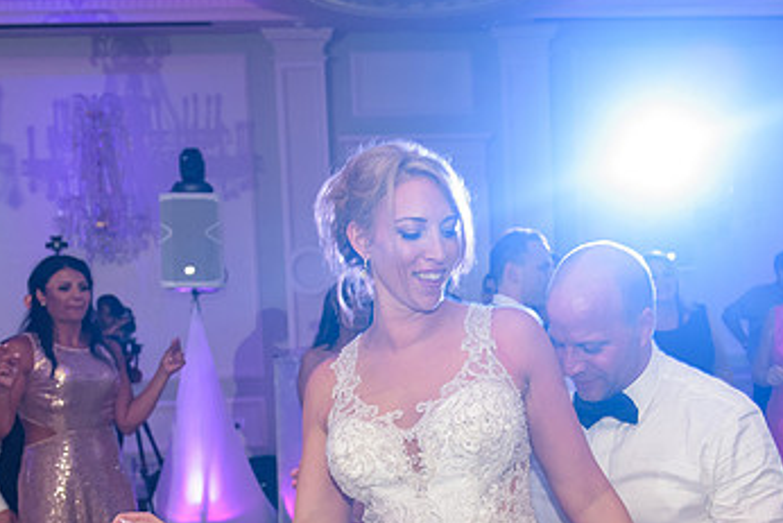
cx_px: 502
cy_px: 386
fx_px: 1131
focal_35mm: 52
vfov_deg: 25.7
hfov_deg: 37.9
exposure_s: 1/125
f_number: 3.2
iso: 1600
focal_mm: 31
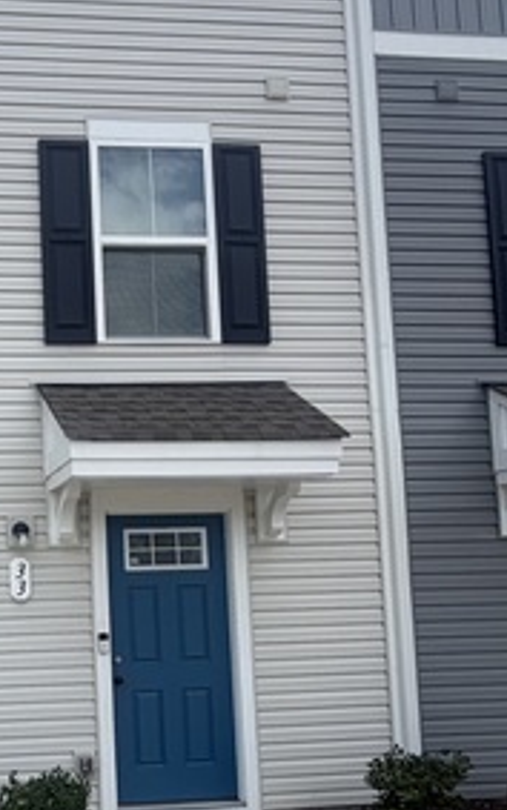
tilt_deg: +3.9
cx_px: -37
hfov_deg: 32.4
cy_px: 554
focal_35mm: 35
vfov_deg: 54.0
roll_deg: +1.2
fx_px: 773
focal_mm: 2.22
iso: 25
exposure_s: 1/770
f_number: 2.2
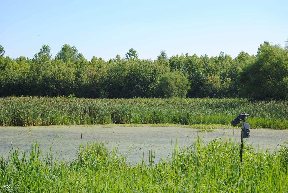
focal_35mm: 82
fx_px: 661
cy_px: 96
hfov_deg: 24.6
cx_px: 144
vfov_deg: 16.6
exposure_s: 1/200
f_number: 7.1
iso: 100
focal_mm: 55
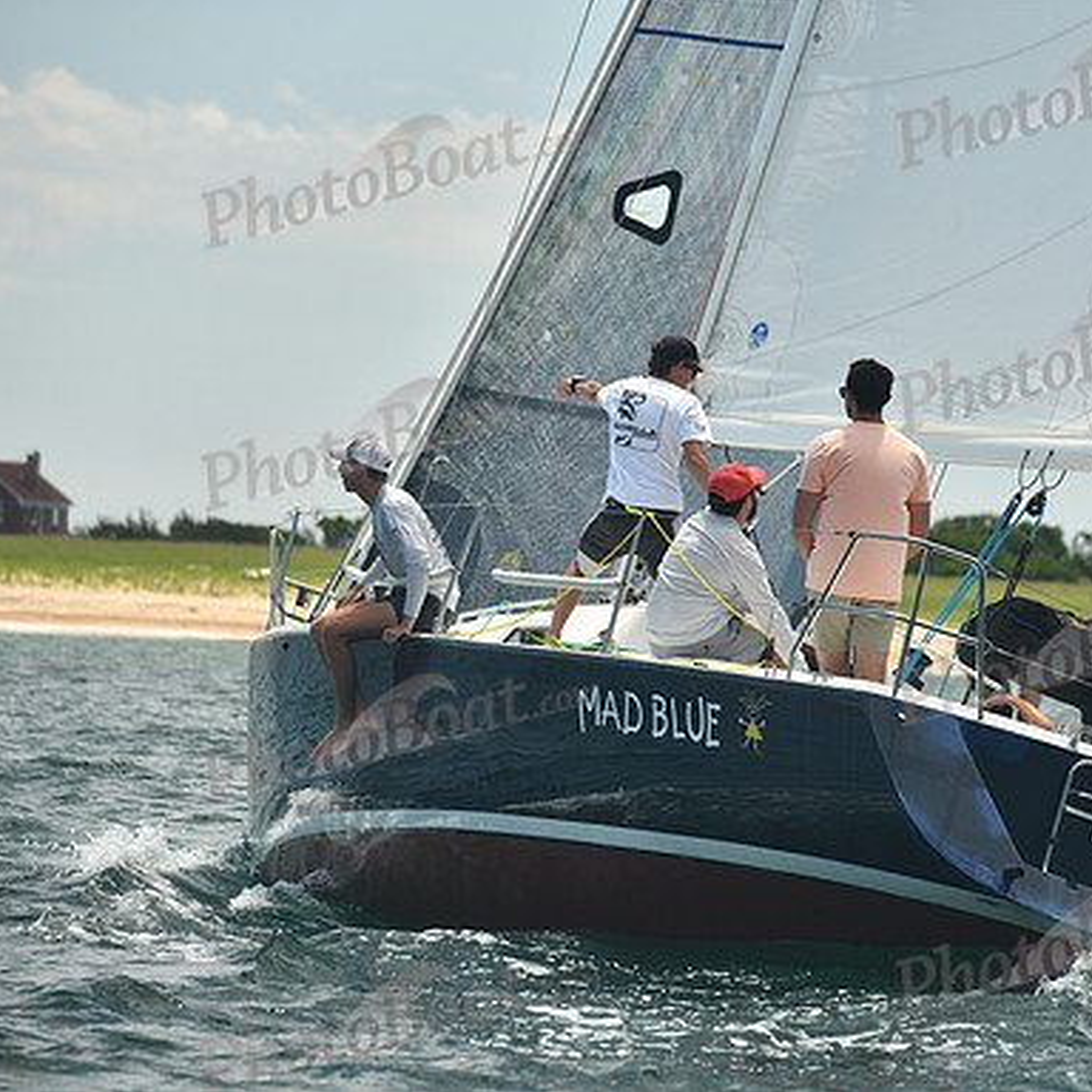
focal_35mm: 257
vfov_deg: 6.8
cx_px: 751
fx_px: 9172
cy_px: 545
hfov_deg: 6.8
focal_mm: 200
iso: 320
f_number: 6.3
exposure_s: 1/640
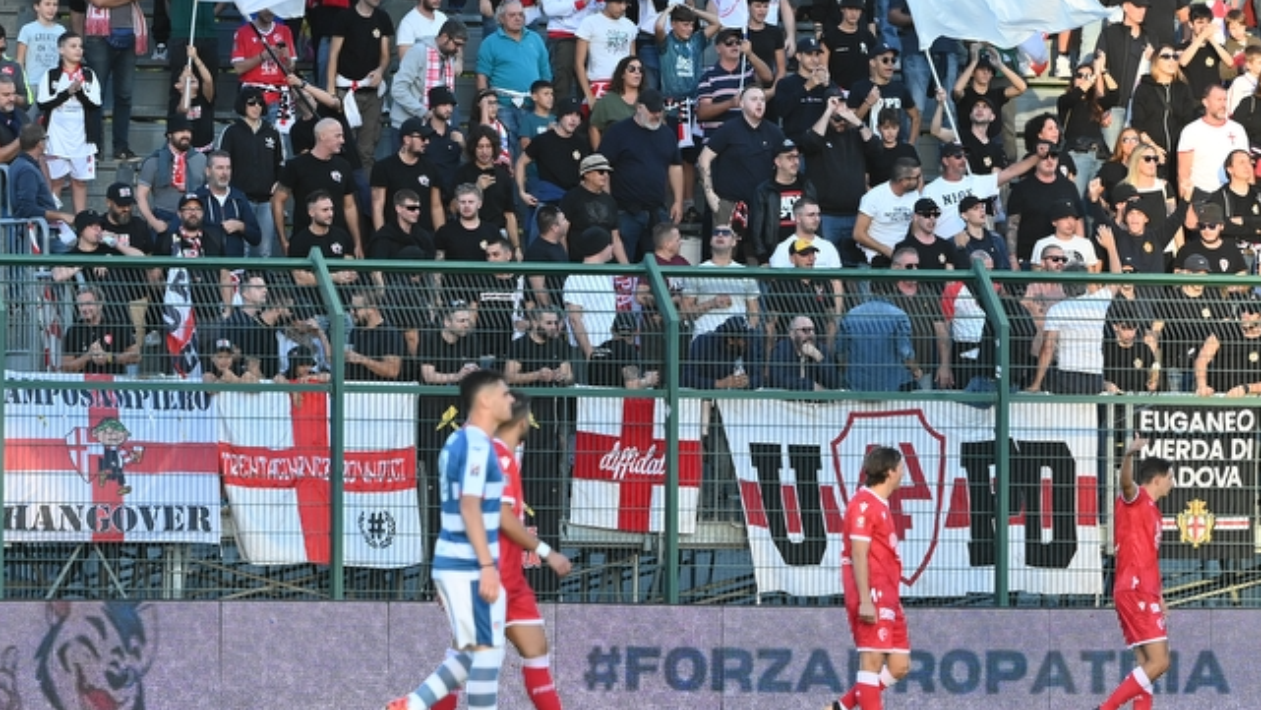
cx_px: 832
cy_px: 81
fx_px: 18563
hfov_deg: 3.9
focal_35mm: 555
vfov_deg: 2.2
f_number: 6.3
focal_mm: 340
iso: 2500
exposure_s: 1/640
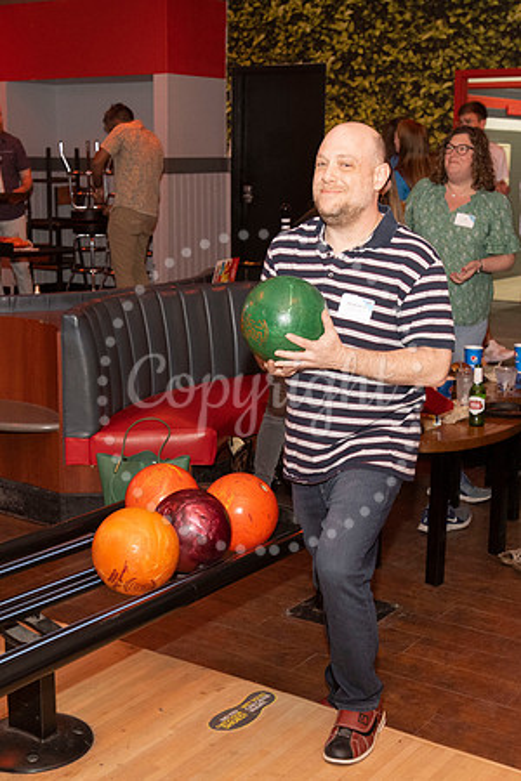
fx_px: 1178
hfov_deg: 24.9
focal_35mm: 54
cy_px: 390
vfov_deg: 36.7
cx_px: 260
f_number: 5.6
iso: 2500
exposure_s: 1/80
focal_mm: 35
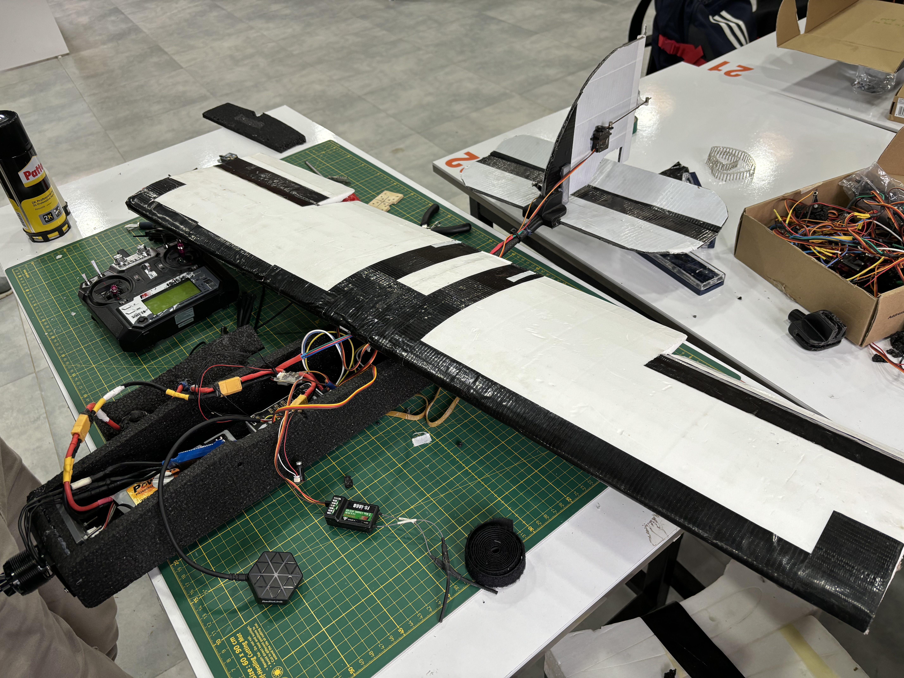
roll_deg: +7.2
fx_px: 679
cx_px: 452
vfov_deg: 53.1
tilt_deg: -41.5
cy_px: 339
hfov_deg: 67.3
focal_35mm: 26
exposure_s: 1/83
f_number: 1.6
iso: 100
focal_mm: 5.96
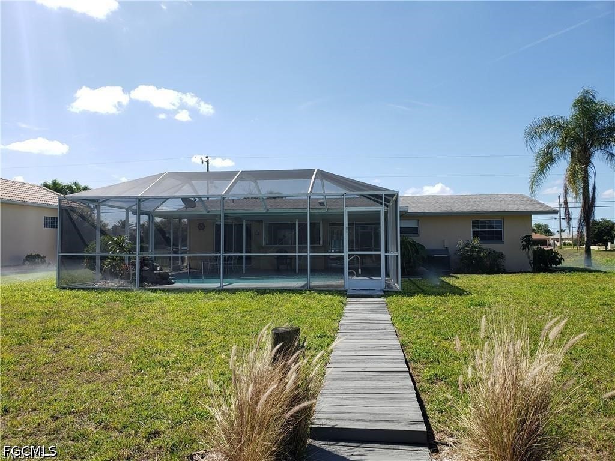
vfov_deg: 53.1
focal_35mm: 26
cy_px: 230
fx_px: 462
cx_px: 308
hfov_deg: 67.3
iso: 50
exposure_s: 1/1266
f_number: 2.4
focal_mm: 4.3
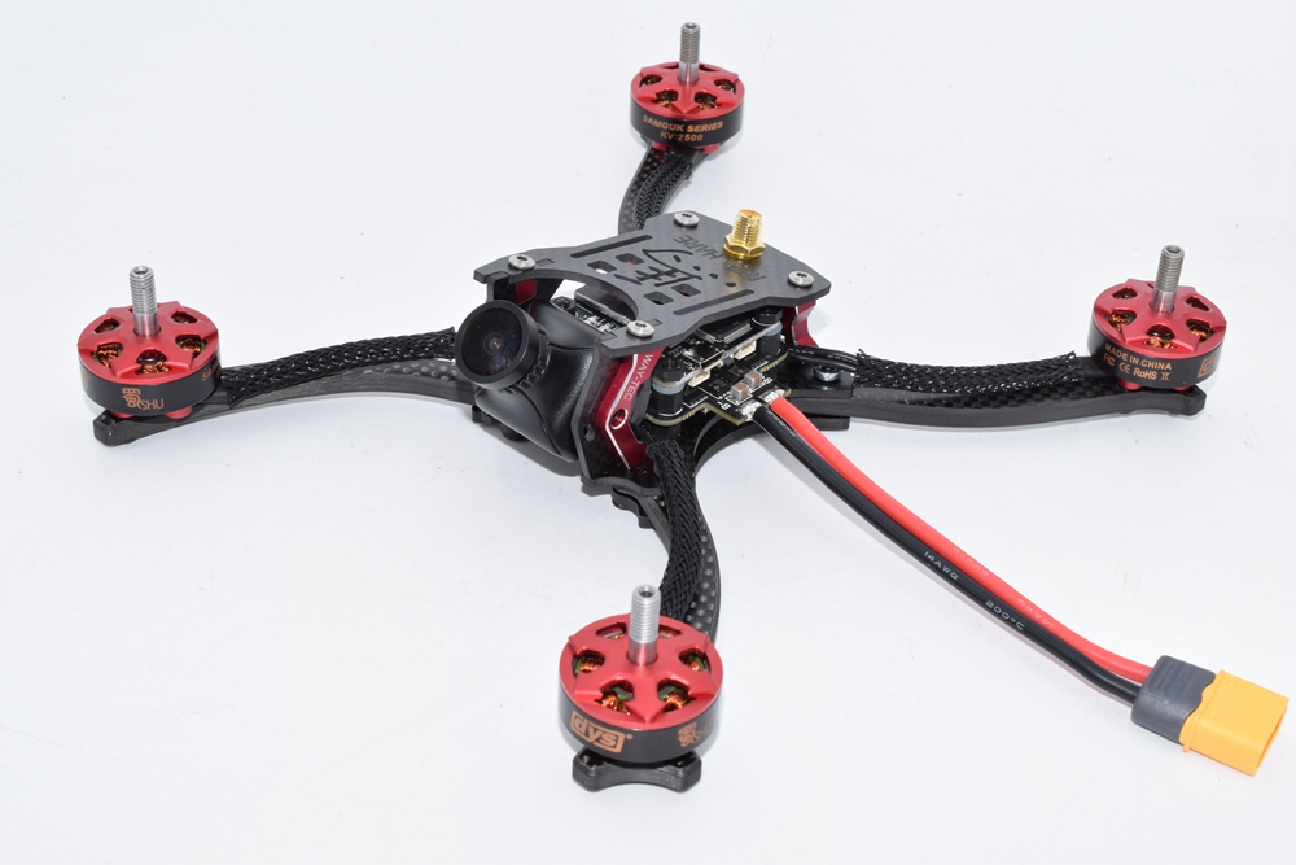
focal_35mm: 60
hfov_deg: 33.4
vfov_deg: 22.6
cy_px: 432
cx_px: 648
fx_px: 2160
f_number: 20
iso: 100
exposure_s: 1/25
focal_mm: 40
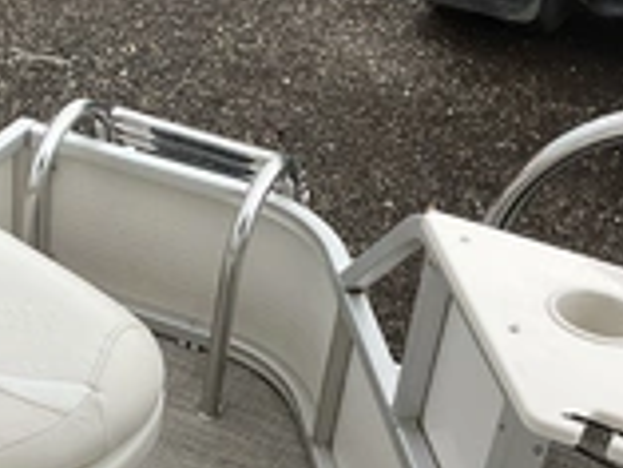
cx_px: 95
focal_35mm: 74
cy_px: 385
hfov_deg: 25.7
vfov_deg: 19.7
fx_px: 1333
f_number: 1.8
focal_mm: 3
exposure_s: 1/869
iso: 25
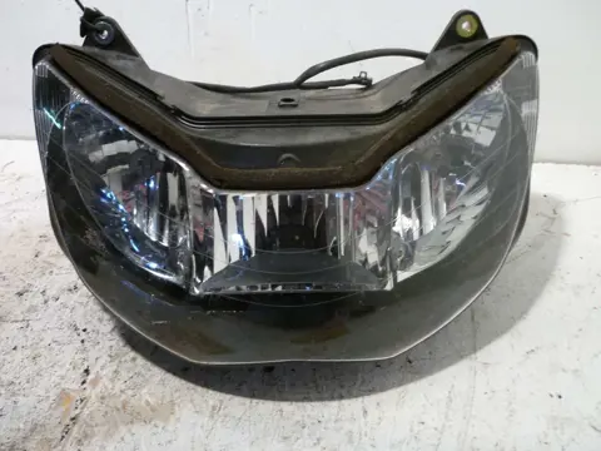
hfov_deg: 55.4
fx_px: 573
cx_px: 300
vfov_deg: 42.9
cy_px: 226
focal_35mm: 33
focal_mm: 5.5
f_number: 2.8
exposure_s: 1/30
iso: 200
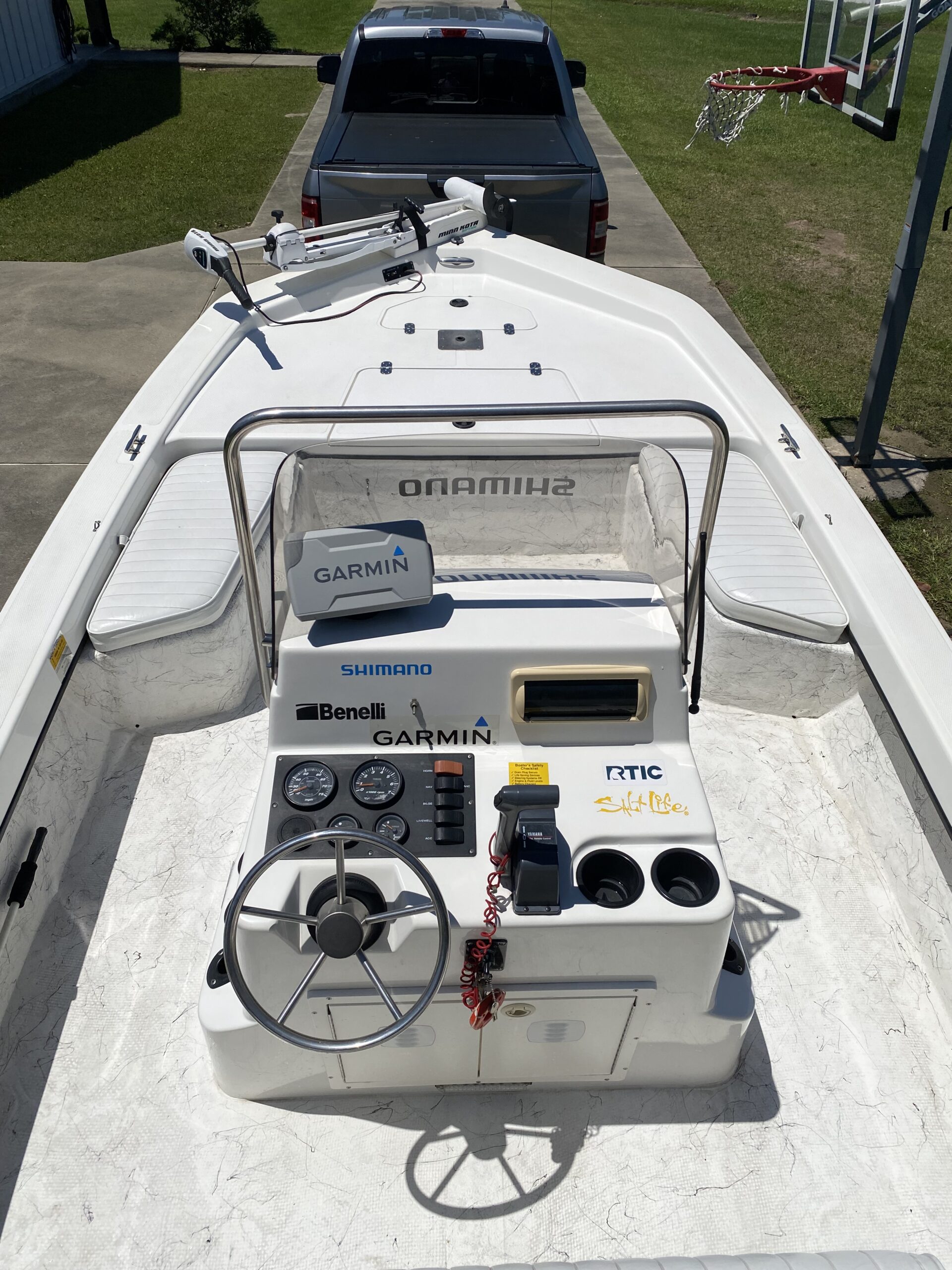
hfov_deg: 53.1
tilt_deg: -37.7
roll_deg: +0.5
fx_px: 953
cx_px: 476
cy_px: 635
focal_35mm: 26
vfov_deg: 67.3
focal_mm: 4.25
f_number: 1.8
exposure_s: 1/16393
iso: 40
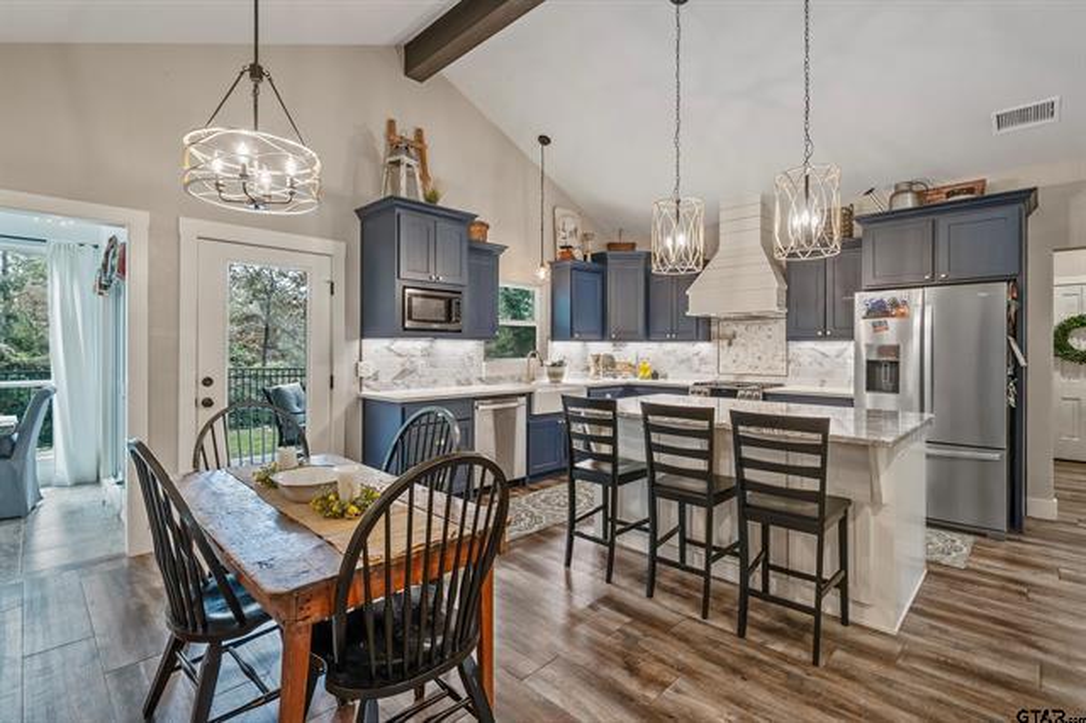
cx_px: 543
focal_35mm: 17
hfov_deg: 93.3
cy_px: 362
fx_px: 513
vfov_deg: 70.4
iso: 800
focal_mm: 17
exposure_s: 1/20
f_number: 8
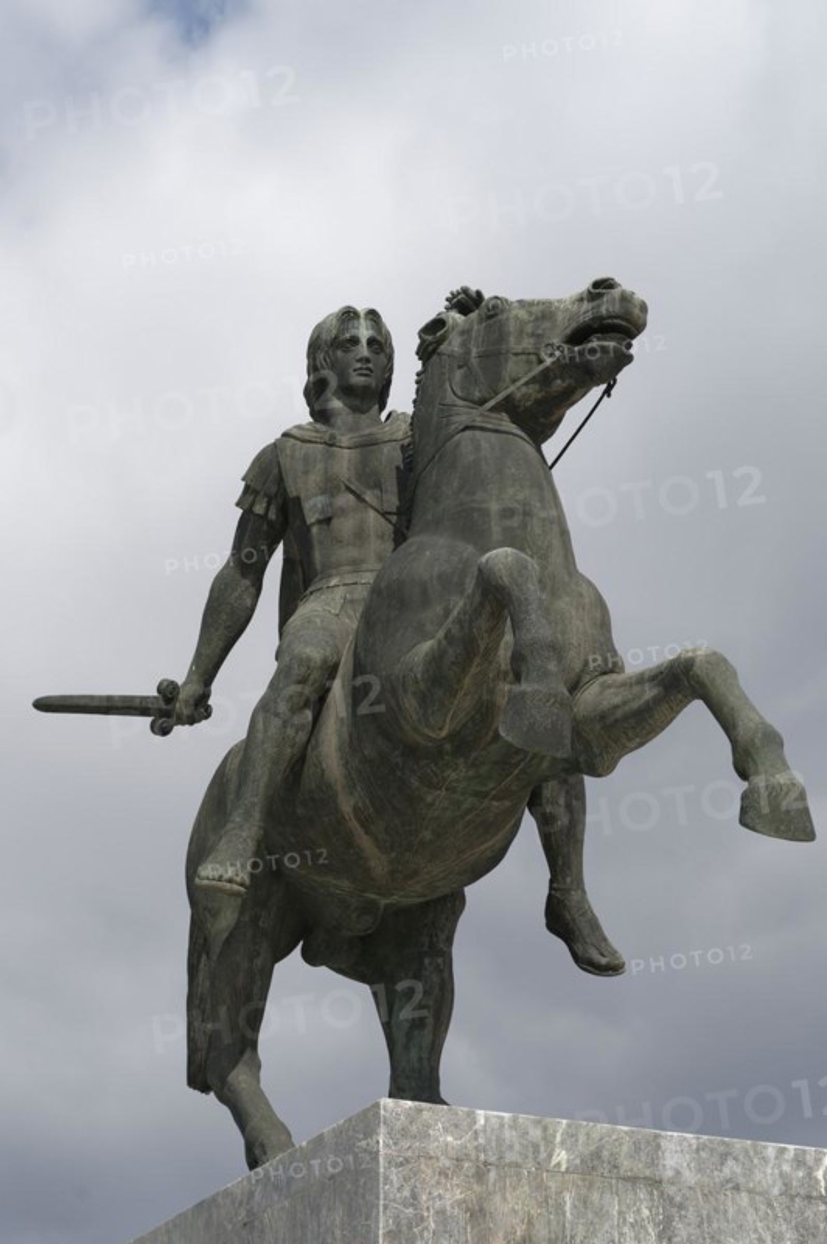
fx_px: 2416
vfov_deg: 28.9
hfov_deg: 19.4
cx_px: 414
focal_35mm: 70
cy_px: 622
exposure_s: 1/800
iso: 100
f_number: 6.3
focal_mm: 70
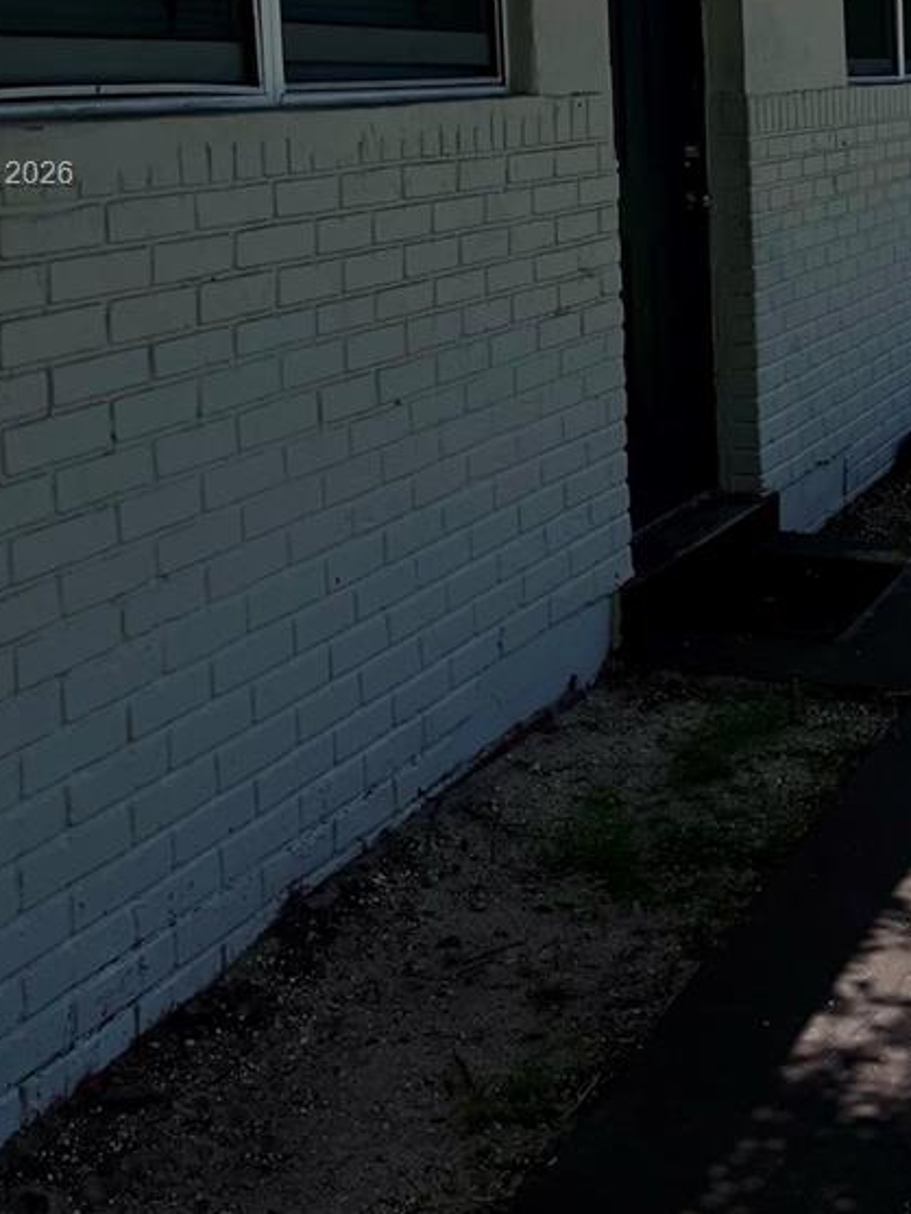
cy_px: 177
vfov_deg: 33.0
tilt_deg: -2.3
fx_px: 1964
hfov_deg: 25.9
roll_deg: +2.7
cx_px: 652
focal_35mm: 56
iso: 50
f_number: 1.6
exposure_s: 1/6897
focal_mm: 5.1
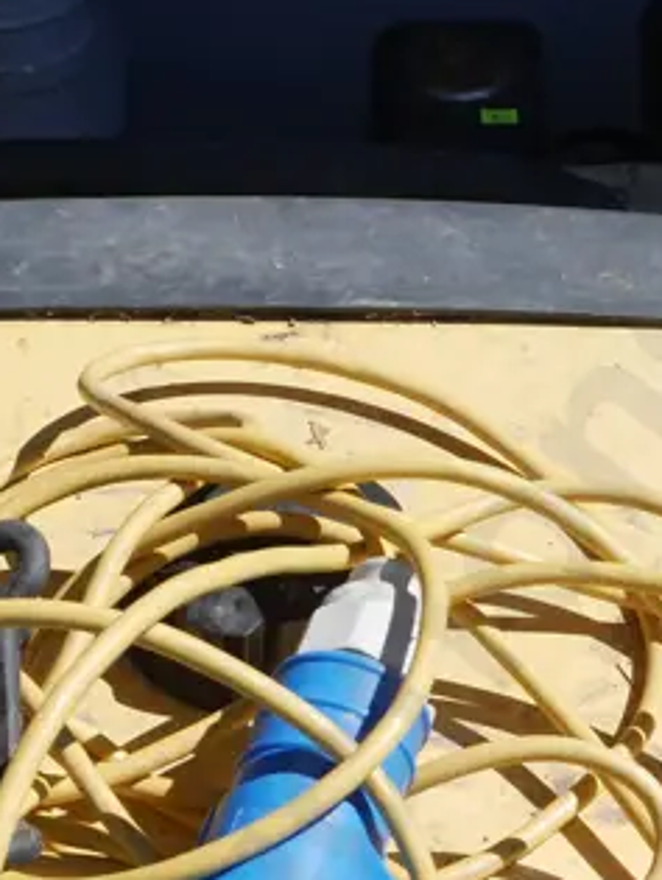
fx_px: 2647
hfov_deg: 14.3
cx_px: 278
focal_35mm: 104
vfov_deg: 18.4
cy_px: 886
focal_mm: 16
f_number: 8
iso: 200
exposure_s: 1/640
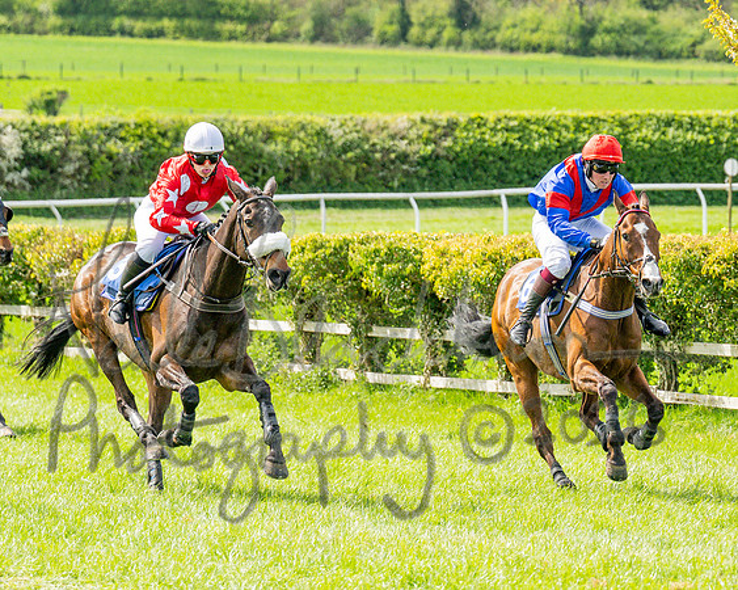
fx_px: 6525
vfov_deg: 5.2
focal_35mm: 299
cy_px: 282
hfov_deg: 6.5
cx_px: 683
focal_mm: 115
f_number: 4.5
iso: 400
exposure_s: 1/1600
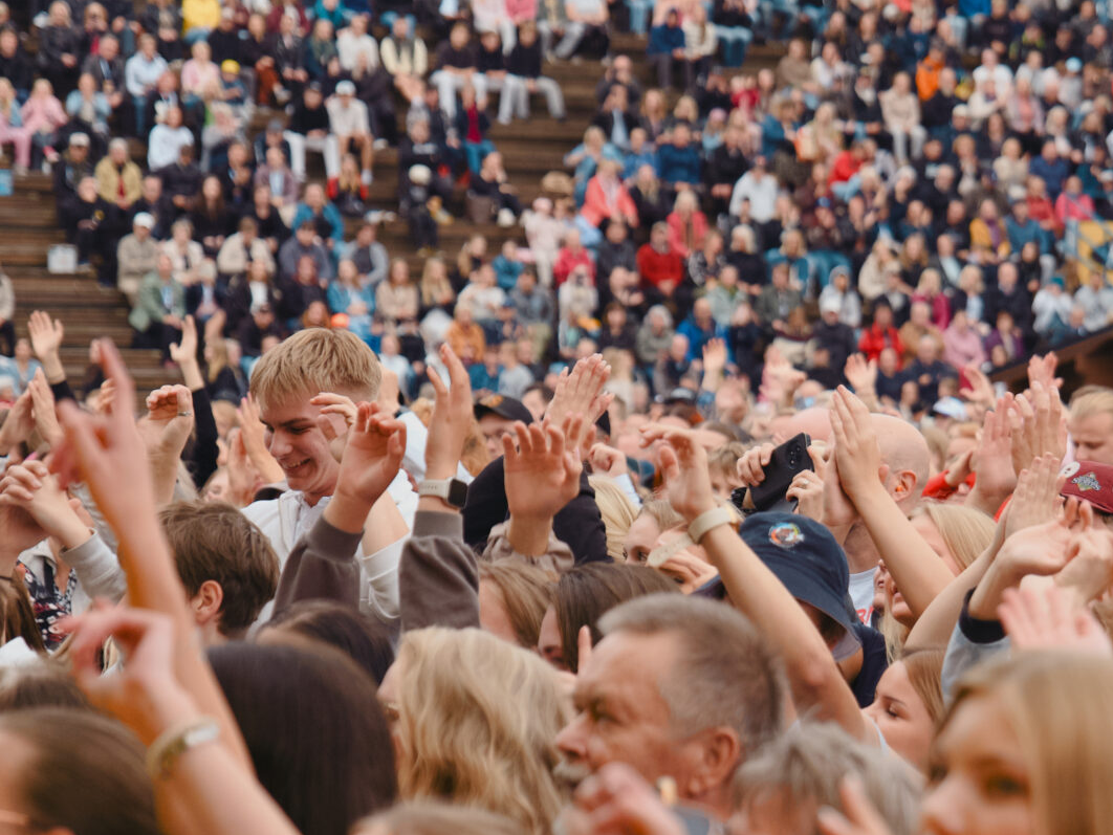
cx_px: 897
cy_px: 546
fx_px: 4888
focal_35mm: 152
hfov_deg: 12.9
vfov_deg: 9.8
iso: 2000
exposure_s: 1/200
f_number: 4
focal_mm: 82
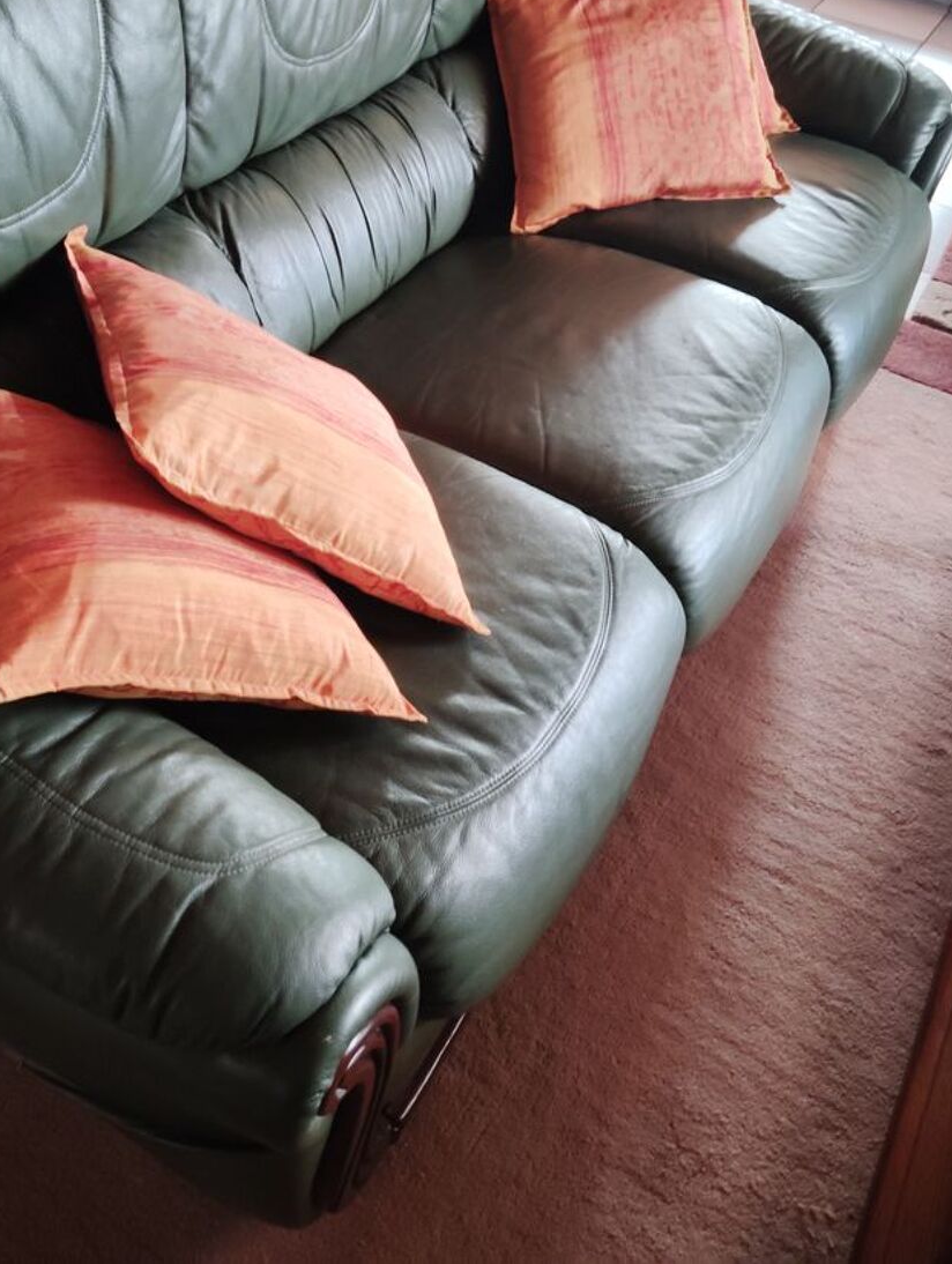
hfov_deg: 41.7
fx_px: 1243
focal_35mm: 34
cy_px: 503
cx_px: 381
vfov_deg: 53.5
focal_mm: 4.22
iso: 1802
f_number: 1.8
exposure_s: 1/20
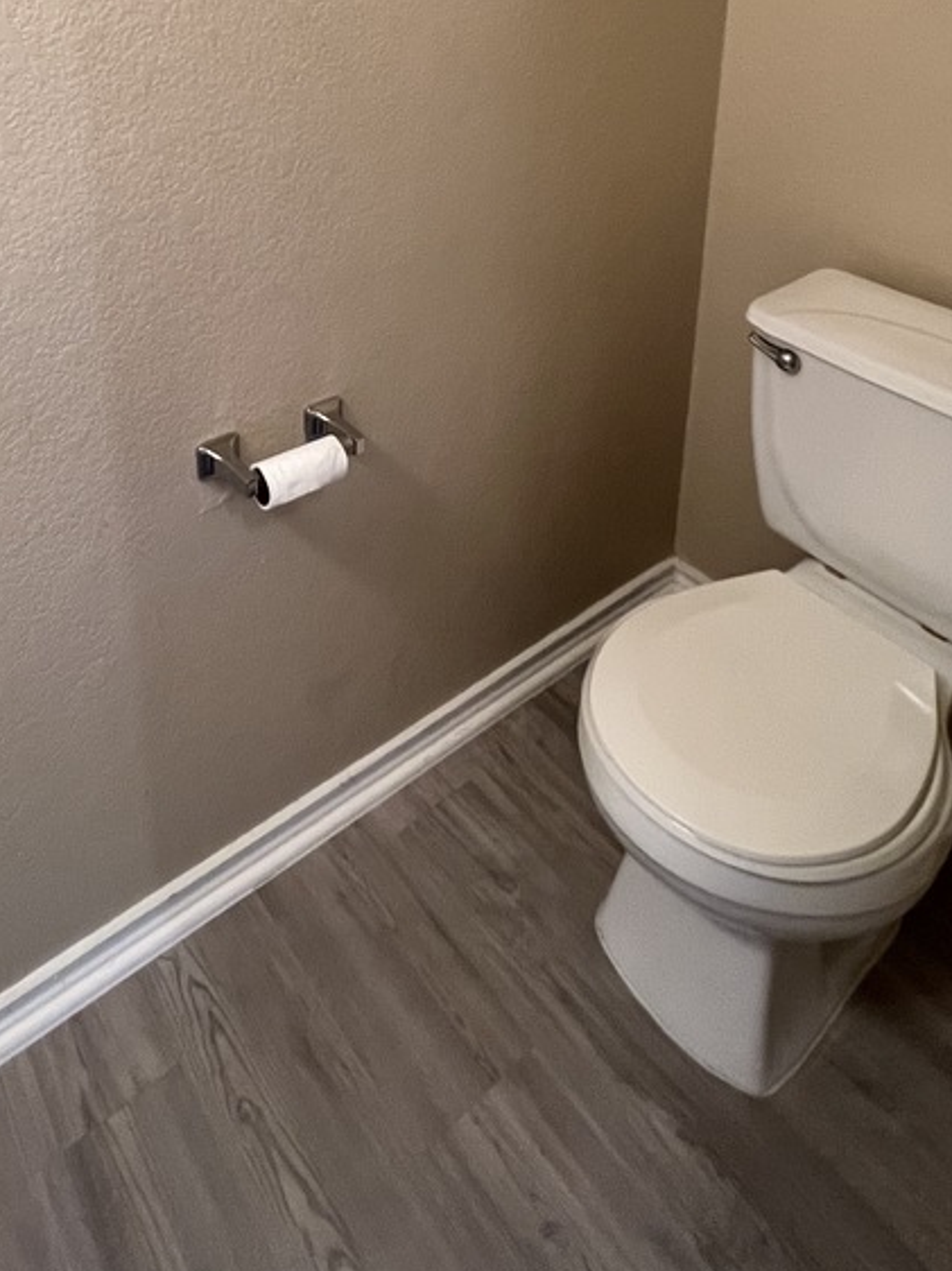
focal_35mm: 25
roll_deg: +2.2
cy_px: 152
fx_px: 917
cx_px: 276
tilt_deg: -17.3
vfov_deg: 60.0
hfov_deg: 53.1
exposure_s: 1/60
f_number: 1.8
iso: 400
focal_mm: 1.57
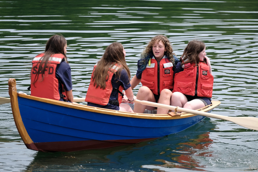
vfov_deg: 5.0
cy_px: 84
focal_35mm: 273
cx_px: 141
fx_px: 1956
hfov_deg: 7.5
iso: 160
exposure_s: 1/1250
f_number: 2.8
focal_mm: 140
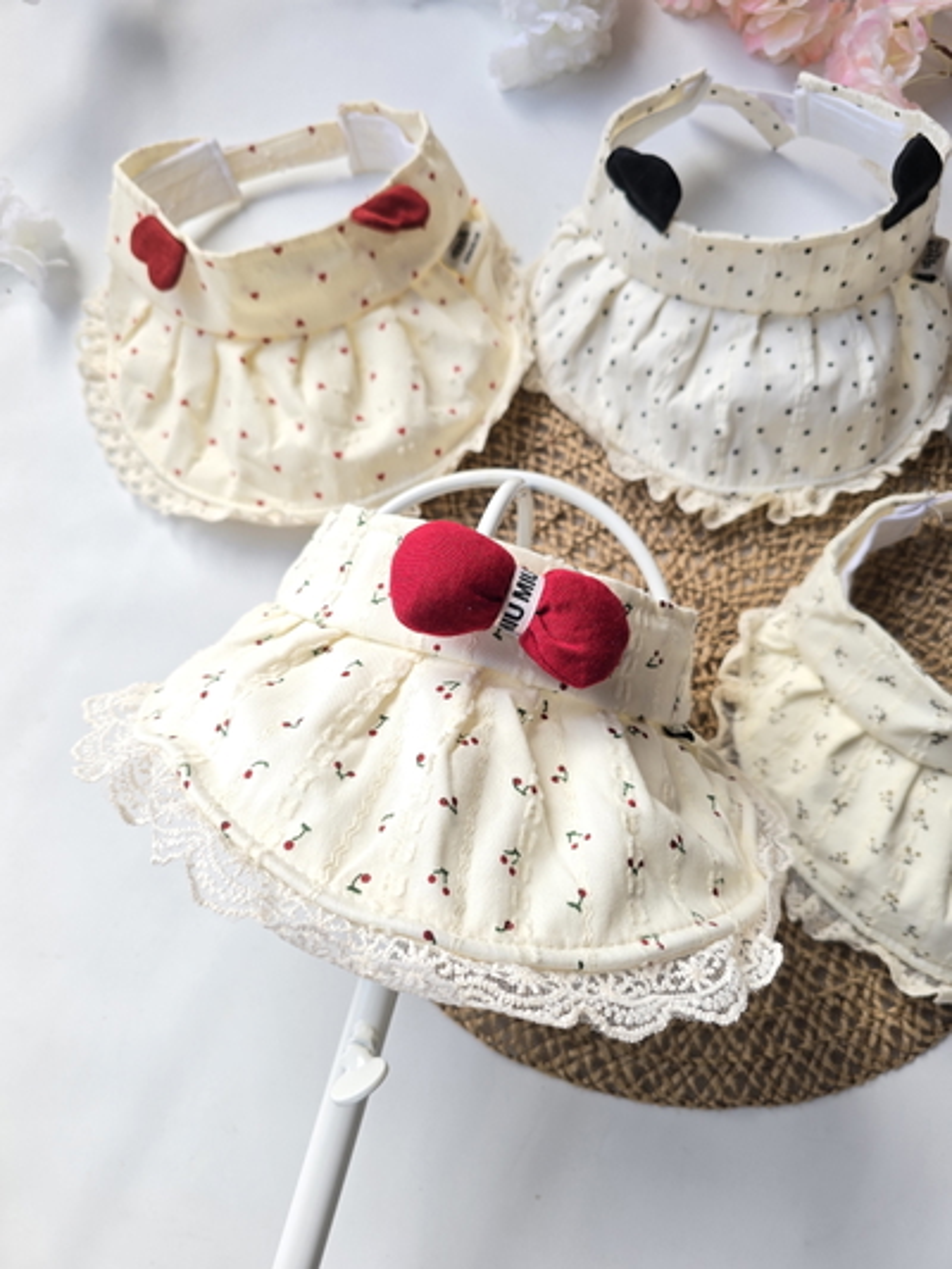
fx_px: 843
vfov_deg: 73.9
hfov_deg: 58.9
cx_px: 476
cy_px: 634
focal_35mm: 23
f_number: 1.7
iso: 40
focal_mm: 6.3
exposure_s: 1/180
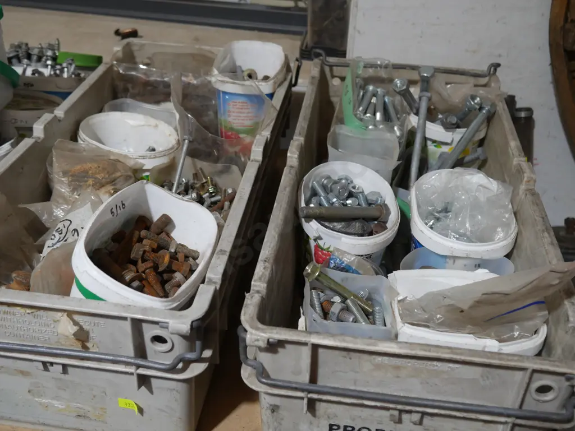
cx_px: 288
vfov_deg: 36.0
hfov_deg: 46.8
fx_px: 665
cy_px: 216
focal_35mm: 40
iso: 500
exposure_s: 1/60
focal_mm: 20
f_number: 4.5
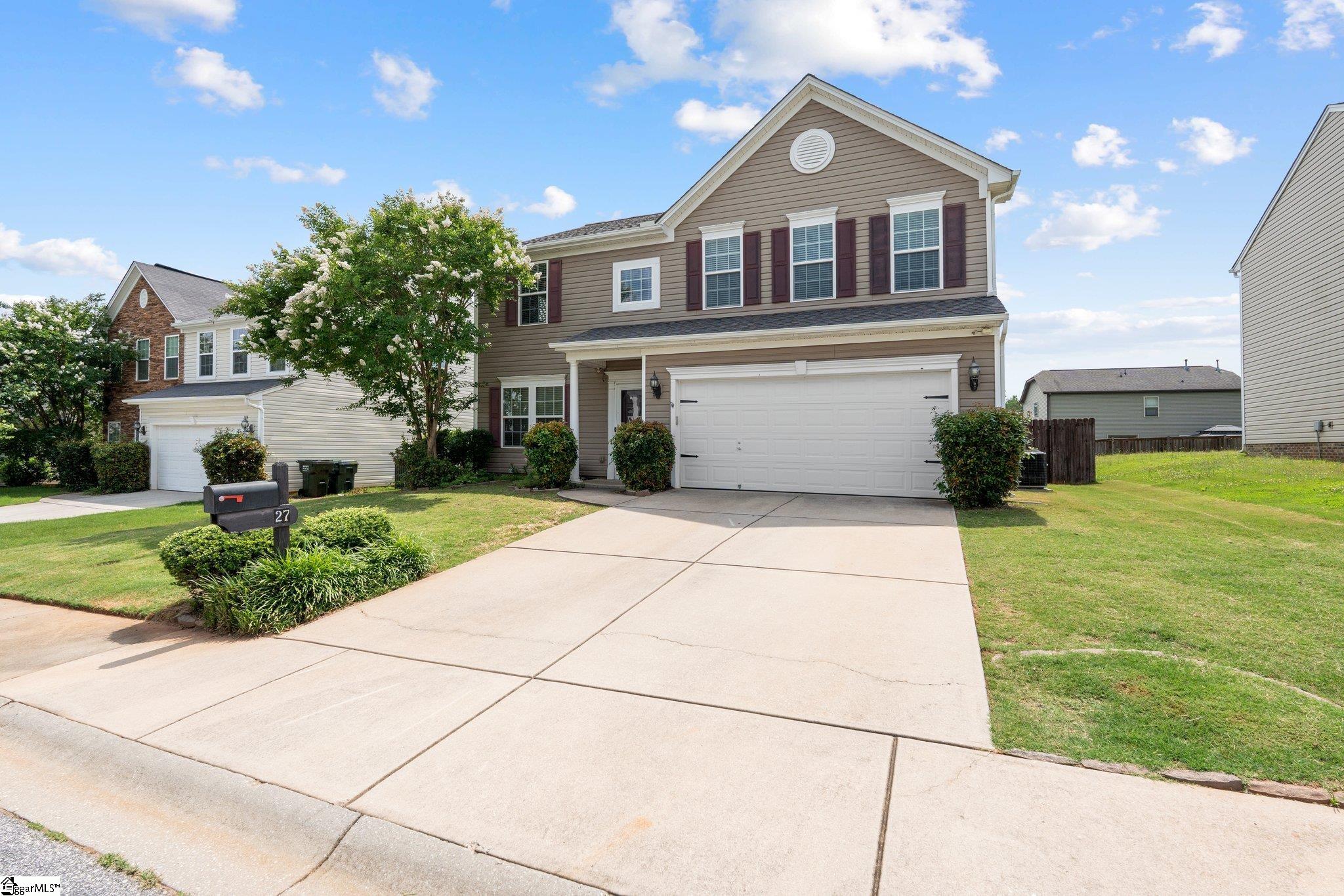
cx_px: 672
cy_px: 448
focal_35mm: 16
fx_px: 616
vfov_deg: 72.0
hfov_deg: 95.0
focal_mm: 16.5
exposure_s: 1/800
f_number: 9
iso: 250
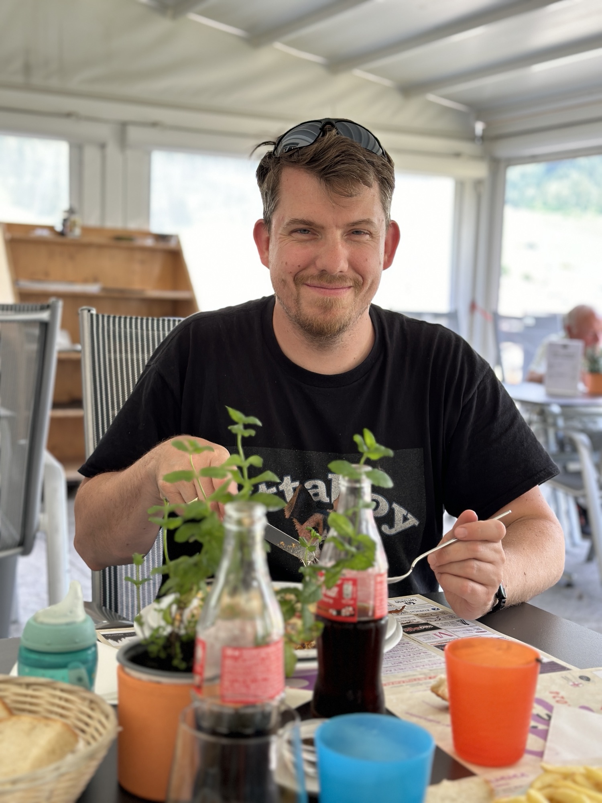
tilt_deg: -6.3
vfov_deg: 39.7
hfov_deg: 30.3
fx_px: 1113
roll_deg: -2.3
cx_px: 301
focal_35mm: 48
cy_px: 402
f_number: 1.78
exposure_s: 1/142
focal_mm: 6.86
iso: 64
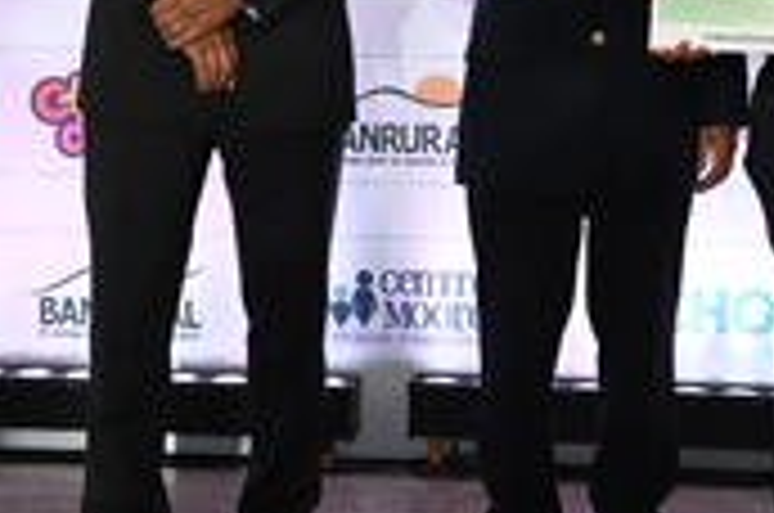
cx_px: 616
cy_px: 110
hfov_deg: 20.4
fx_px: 2125
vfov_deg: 13.7
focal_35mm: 99
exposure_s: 1/100
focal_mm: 34
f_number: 5.6
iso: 640
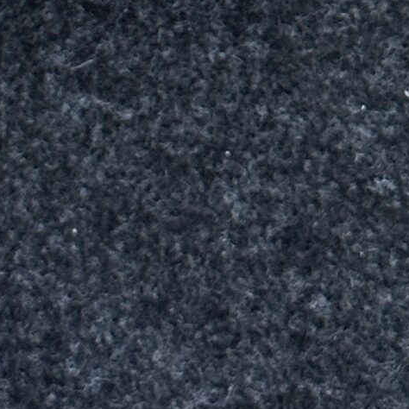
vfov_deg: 7.2
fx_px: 3061
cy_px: -575
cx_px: -91
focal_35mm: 229
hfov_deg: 7.6
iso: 160
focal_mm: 6.86
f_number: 1.78
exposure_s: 1/50
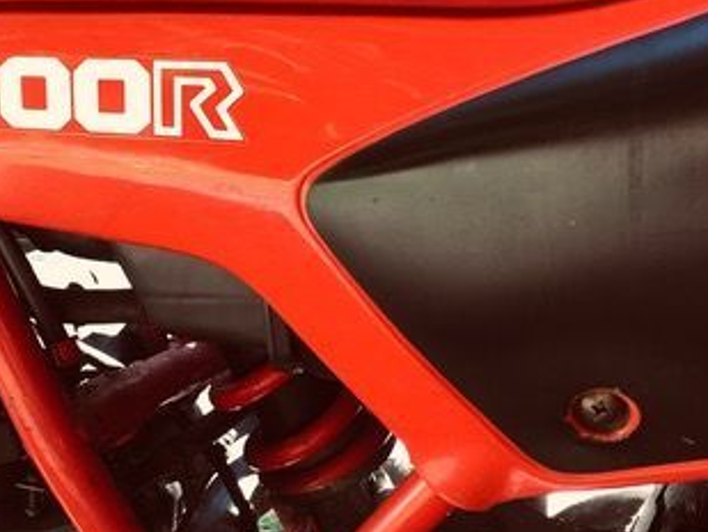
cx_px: 263
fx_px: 1228
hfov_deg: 32.0
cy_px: 342
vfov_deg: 24.3
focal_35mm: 60
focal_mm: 4.15
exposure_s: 1/50
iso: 40
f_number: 2.2
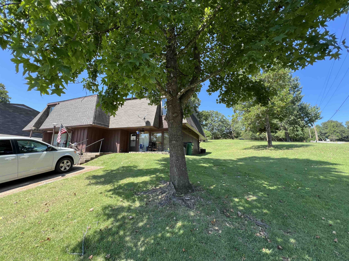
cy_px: 130
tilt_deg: +10.9
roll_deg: -1.3
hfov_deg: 106.2
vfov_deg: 89.9
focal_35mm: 13
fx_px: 131
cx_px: 174
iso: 32
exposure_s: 1/407
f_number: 1.8
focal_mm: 1.57
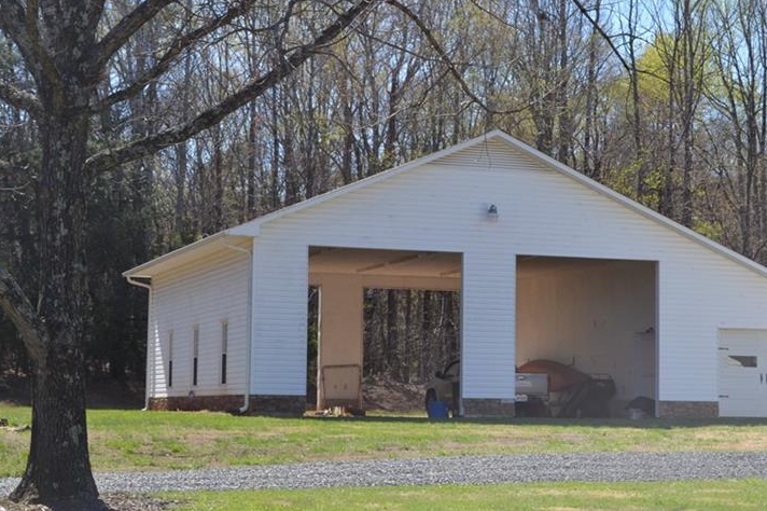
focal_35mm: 82
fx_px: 1746
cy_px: 250
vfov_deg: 16.6
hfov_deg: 24.7
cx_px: 452
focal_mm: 38
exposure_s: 1/200
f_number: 7.1
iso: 100
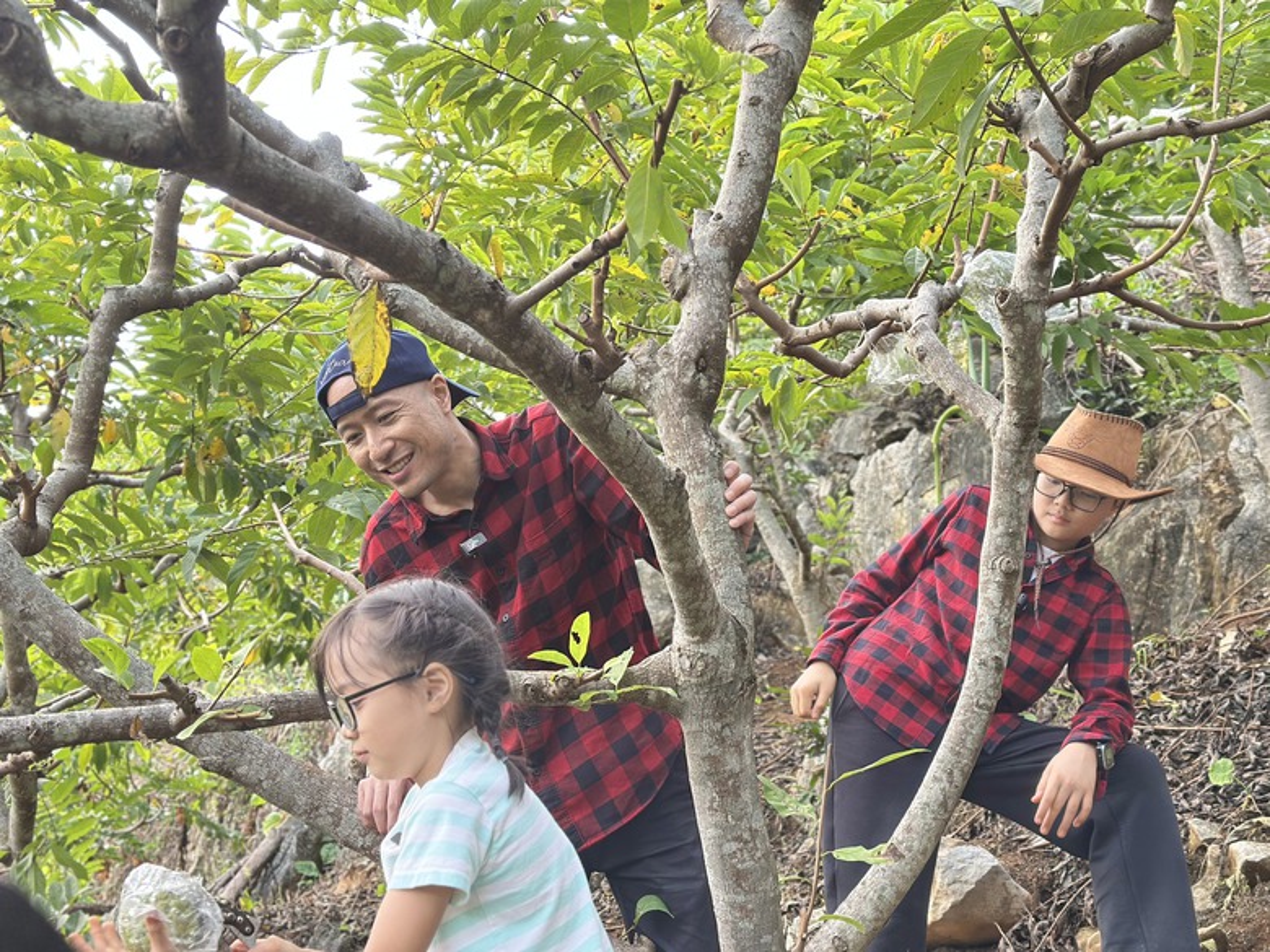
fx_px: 1761
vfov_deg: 30.3
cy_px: 476
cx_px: 635
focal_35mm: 48
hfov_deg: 39.7
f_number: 1.78
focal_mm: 6.86
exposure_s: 1/157
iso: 125
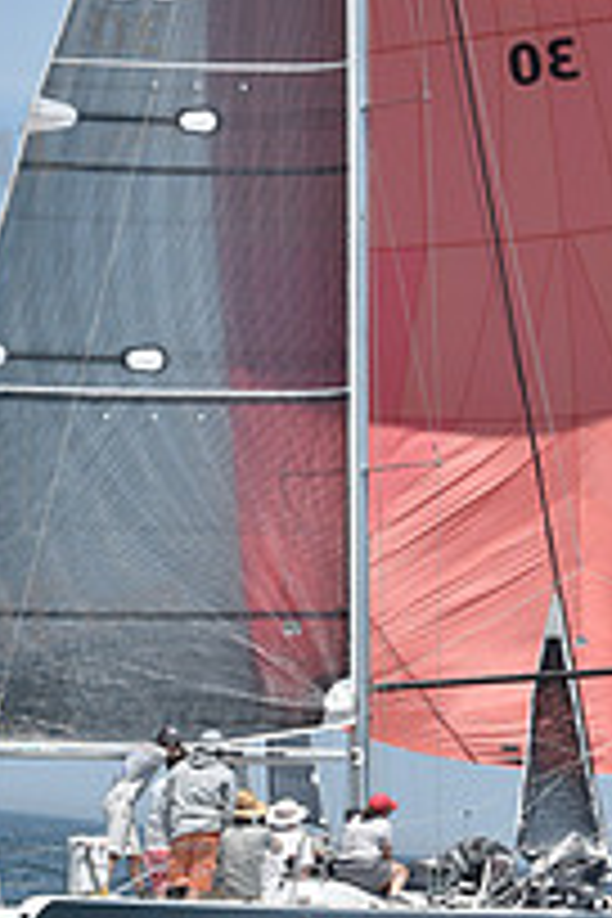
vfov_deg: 8.5
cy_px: 364
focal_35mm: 242
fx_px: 6171
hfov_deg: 5.7
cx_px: 416
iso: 320
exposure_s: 1/800
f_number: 11
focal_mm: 85
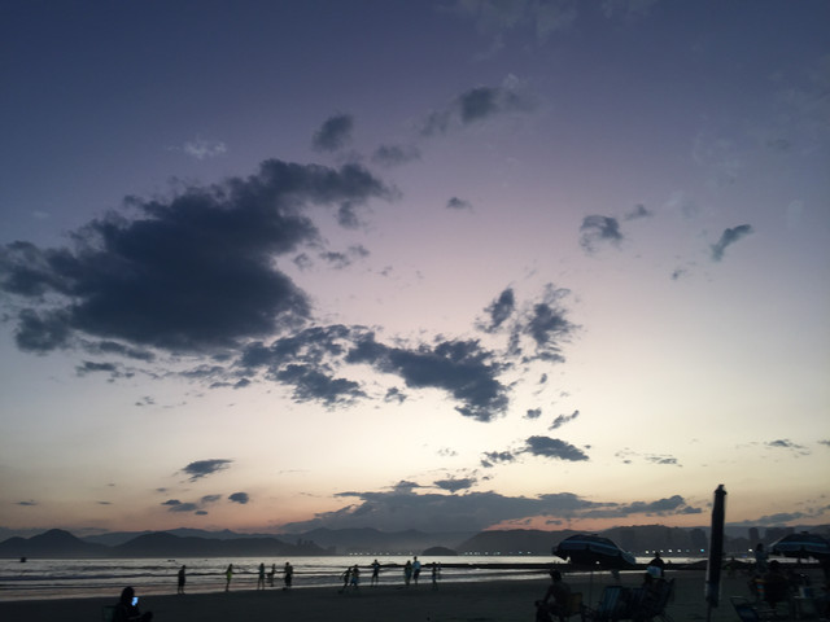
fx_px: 695
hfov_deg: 61.7
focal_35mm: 29
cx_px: 415
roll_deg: -0.8
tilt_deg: +20.2
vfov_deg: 48.2
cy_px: 311
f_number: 2.2
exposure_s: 1/60
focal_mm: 4.15
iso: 32
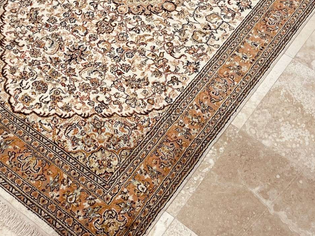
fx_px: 501
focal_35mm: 55
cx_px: 117
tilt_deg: -54.1
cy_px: 70
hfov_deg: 34.7
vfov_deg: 26.3
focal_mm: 4.2
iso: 64
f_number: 1.6
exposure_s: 1/100
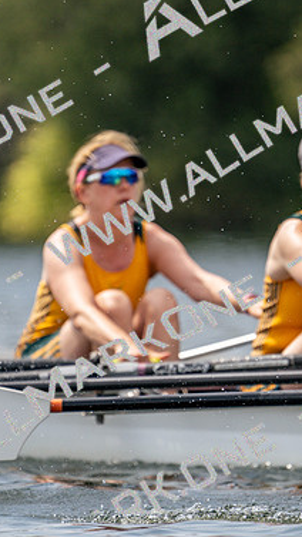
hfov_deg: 1.3
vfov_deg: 2.2
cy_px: 270
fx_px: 13769
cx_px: 222
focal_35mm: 967
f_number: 6.3
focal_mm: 600
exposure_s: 1/1600
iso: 320
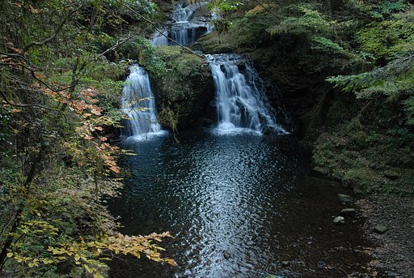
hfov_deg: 49.5
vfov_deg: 34.3
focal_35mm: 39
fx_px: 449
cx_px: 207
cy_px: 139
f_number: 11
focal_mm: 26
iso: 800
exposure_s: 1/10
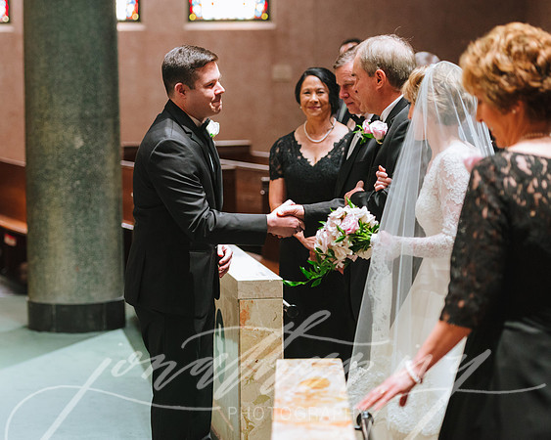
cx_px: 219
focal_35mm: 110
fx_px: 1786
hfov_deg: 17.5
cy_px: 219
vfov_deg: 14.1
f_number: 2.8
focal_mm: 95
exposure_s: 1/160
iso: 4000
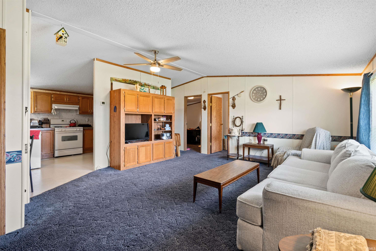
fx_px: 167
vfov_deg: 73.7
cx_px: 188
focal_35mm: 16
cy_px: 126
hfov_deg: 96.7
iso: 200
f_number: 8
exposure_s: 3
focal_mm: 16
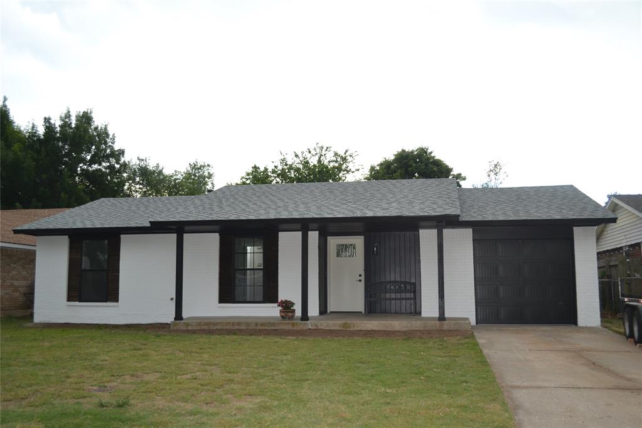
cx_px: 321
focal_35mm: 33
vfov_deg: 40.0
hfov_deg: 57.2
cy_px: 214
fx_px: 588
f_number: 3.8
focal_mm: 22
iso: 400
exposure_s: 1/100
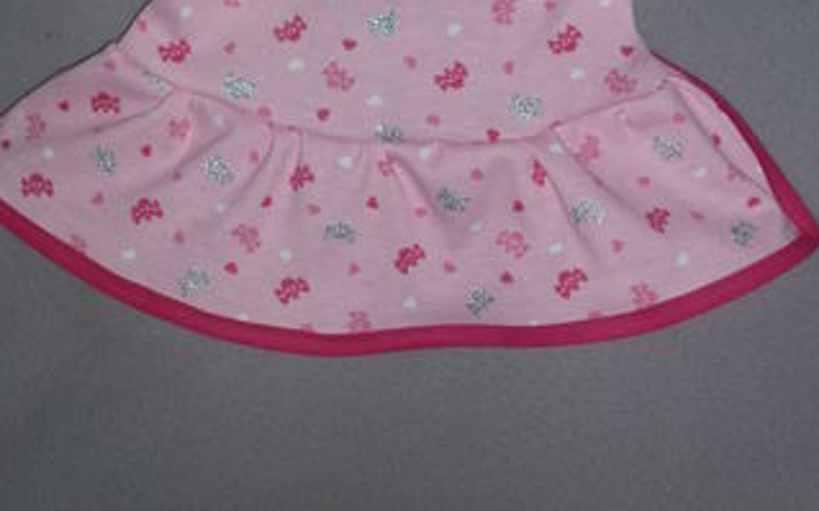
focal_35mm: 83
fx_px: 1852
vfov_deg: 15.3
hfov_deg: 24.9
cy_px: -49
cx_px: 393
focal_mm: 8.6
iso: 100
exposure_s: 1/40
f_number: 3.3
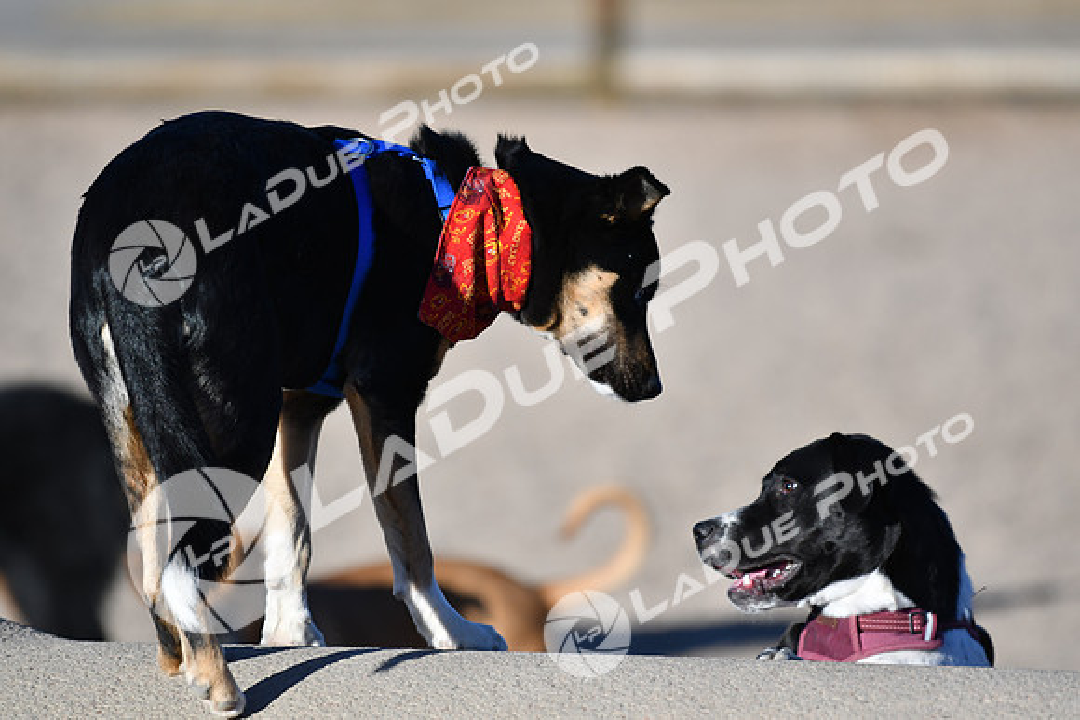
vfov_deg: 4.6
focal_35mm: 300
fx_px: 9002
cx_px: 540
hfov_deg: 6.9
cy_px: 360
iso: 180
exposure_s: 1/4000
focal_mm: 200
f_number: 2.8
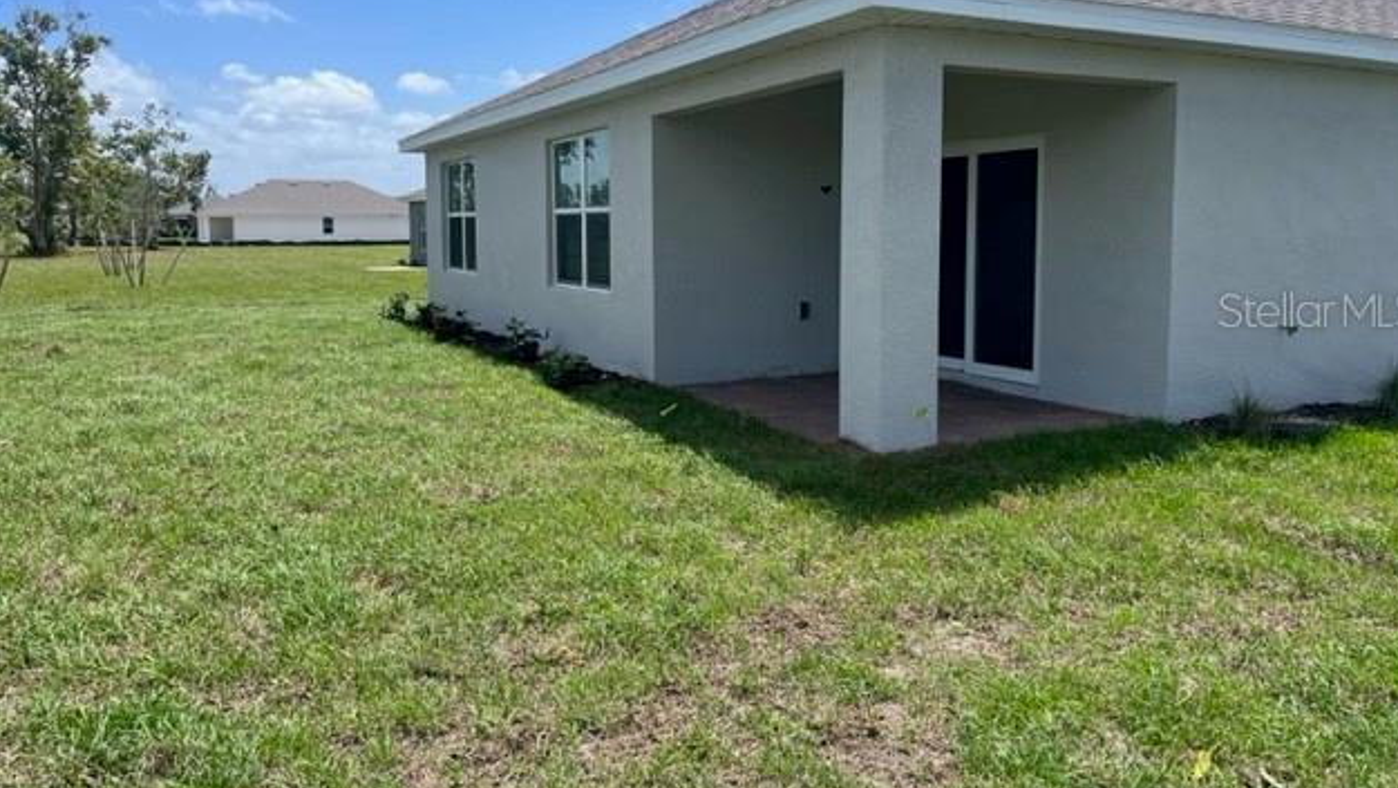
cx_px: 714
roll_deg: +0.1
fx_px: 1075
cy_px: 309
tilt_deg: -4.5
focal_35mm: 29
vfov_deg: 40.0
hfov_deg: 66.0
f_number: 1.6
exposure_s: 1/3135
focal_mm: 5.1
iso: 50
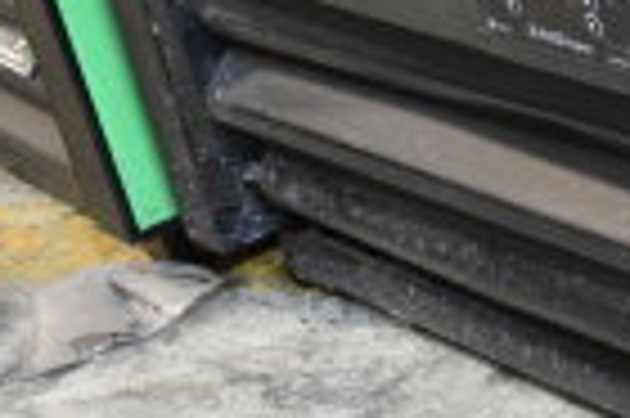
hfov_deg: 14.6
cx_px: 1238
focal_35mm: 118
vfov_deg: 11.6
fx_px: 2063
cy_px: 312
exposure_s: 1/30
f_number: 3.5
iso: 1100
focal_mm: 18
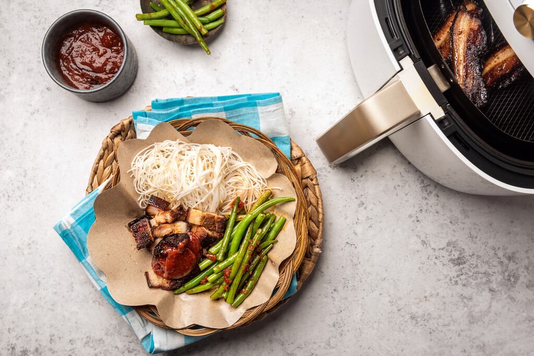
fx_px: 504
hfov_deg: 55.8
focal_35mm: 34
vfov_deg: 38.9
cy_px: 178
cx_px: 267
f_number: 11
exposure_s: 1/125
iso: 100
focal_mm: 34
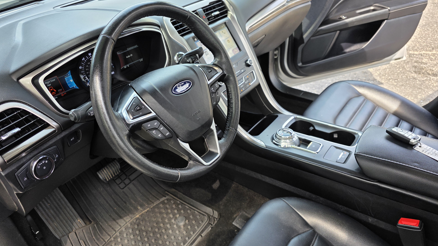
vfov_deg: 44.3
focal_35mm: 26
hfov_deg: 71.9
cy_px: 135
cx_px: 211
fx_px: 302
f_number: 1.7
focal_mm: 6.3
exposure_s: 1/180
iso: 50
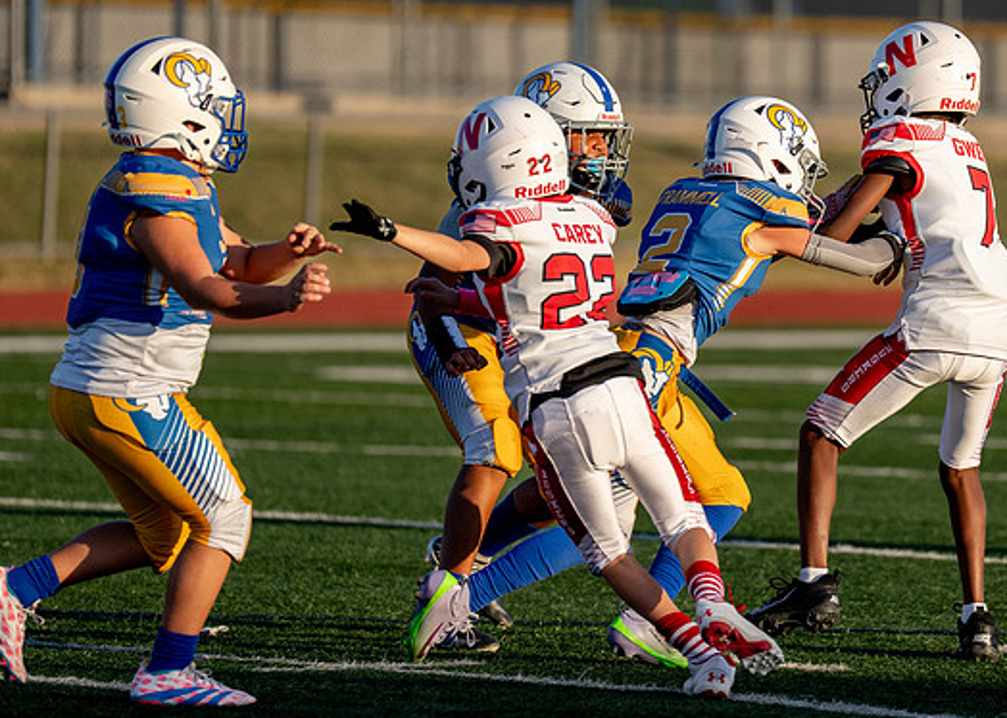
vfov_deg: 3.8
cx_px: 759
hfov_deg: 5.3
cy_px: 309
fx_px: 10836
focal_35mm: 379
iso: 250
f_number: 2.8
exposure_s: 1/4000
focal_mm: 200
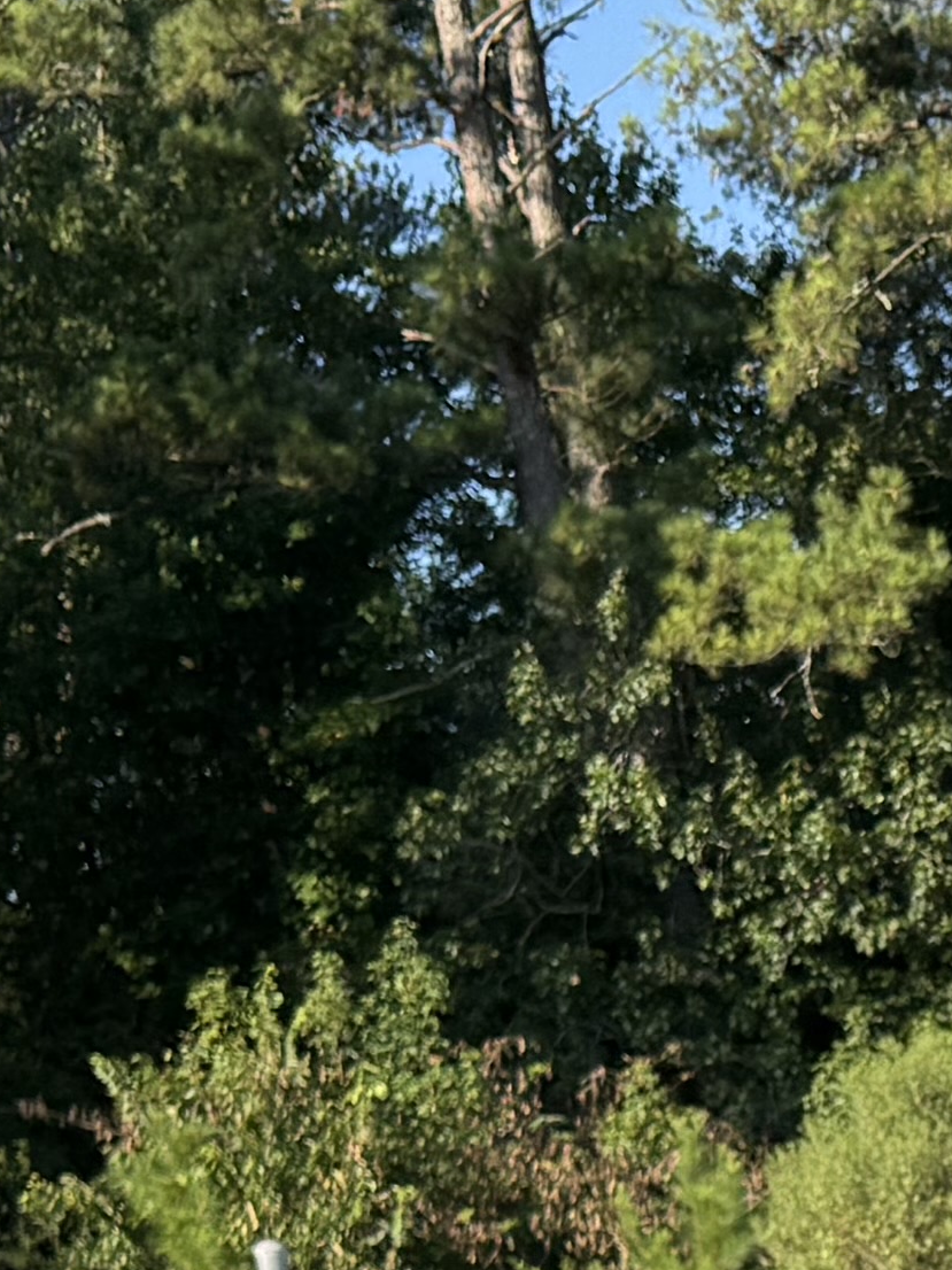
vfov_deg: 14.8
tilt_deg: -6.8
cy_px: 1877
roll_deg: +6.0
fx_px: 4549
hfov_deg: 10.9
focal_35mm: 124
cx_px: 1867
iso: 100
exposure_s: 1/1949
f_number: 1.78
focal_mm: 6.76
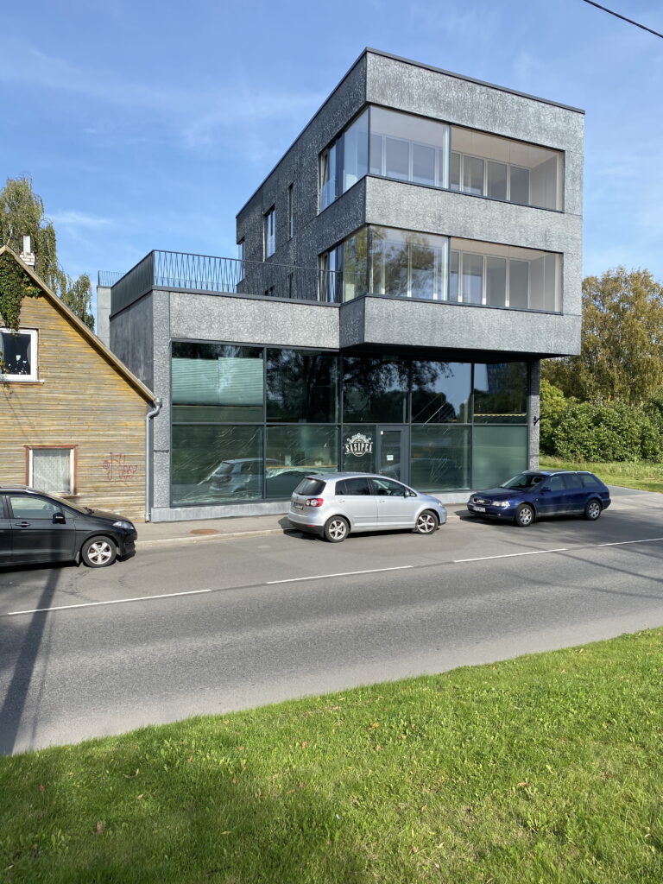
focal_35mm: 26
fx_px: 664
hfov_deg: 53.1
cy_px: 442
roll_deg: -0.4
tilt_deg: -1.1
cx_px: 332
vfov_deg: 67.3
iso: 32
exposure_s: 1/2066
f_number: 1.8
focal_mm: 4.25
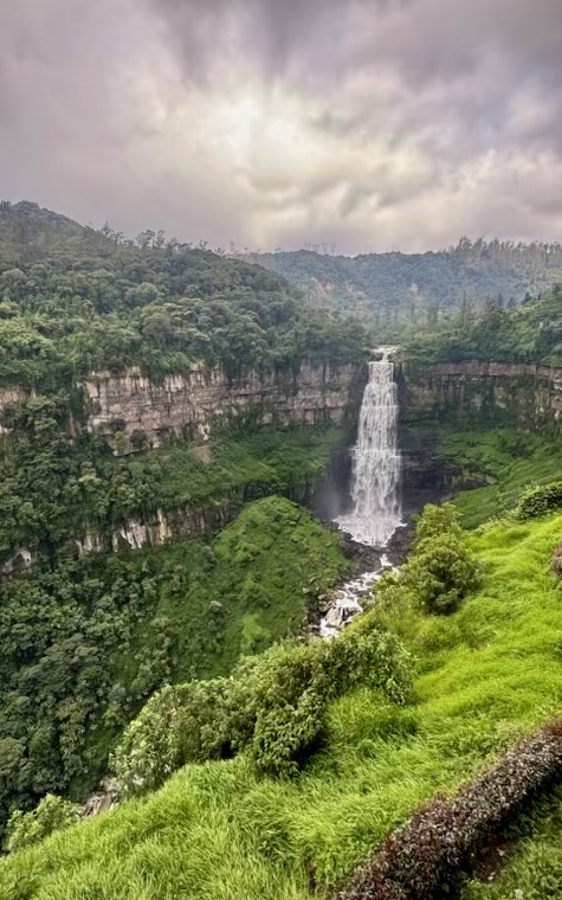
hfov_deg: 59.2
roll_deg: +2.0
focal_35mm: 20
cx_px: 230
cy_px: 451
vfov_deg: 85.1
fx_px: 490
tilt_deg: -13.6
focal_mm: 2.22
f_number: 2.2
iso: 40
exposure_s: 1/167
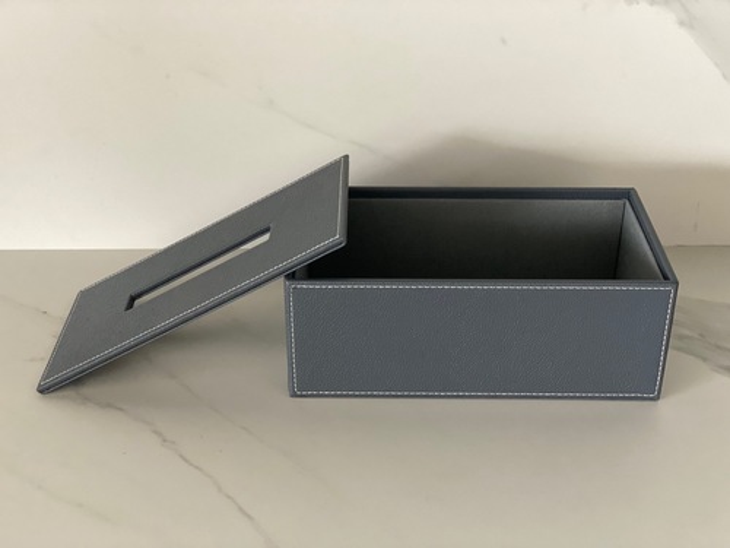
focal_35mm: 52
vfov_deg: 28.0
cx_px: 365
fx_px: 1097
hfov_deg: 36.8
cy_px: 274
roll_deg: -0.5
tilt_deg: -30.8
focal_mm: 6
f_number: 2
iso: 320
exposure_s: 1/40
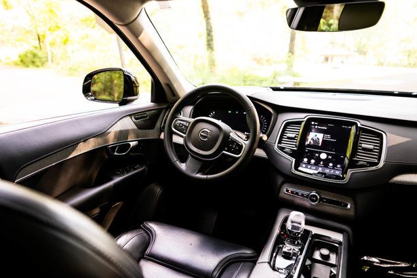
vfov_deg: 51.3
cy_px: 135
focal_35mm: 25
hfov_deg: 71.5
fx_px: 290
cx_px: 201
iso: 1000
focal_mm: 24
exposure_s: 1/200
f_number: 2.8
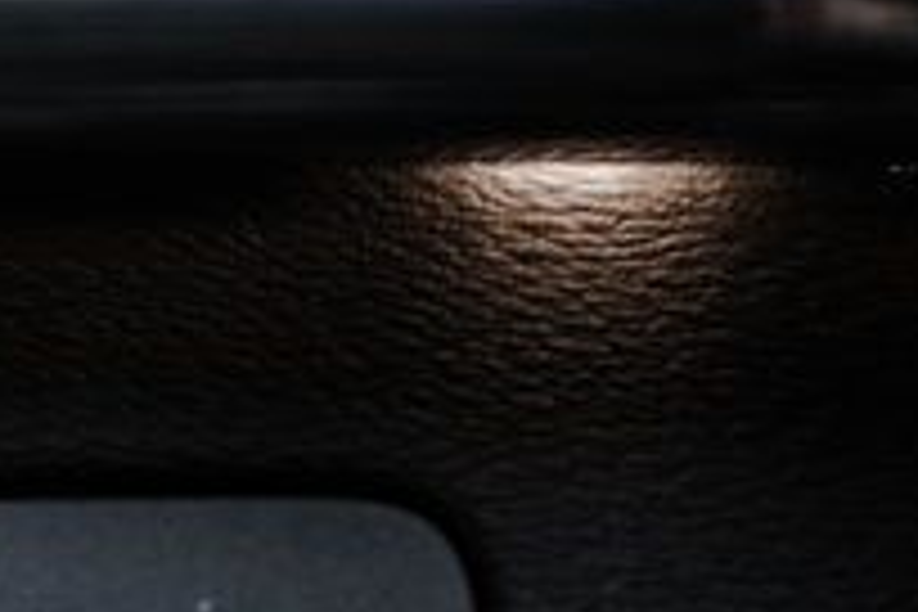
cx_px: -130
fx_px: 5610
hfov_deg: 9.3
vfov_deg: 6.2
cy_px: 866
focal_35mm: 220
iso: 1250
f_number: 2.8
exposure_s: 1/200
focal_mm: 70
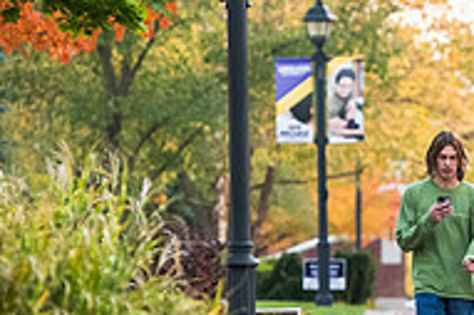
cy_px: 158
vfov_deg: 2.7
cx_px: 573
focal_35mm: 501
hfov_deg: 4.1
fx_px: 6591
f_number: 4
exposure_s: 1/250
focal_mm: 165
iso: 1600
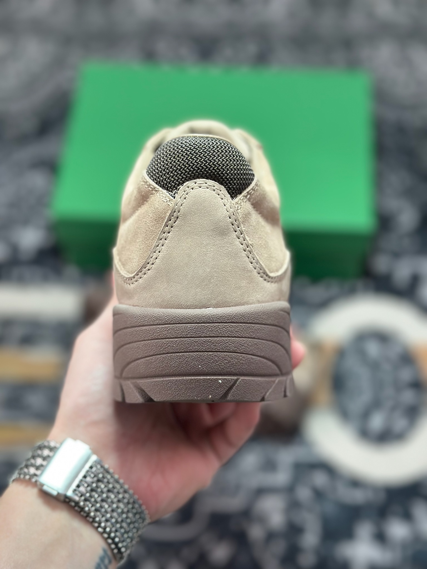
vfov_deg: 39.7
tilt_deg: -59.0
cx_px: 214
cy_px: 284
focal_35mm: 48
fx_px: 789
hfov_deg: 30.3
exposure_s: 1/503
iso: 80
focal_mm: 6.86
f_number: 1.78
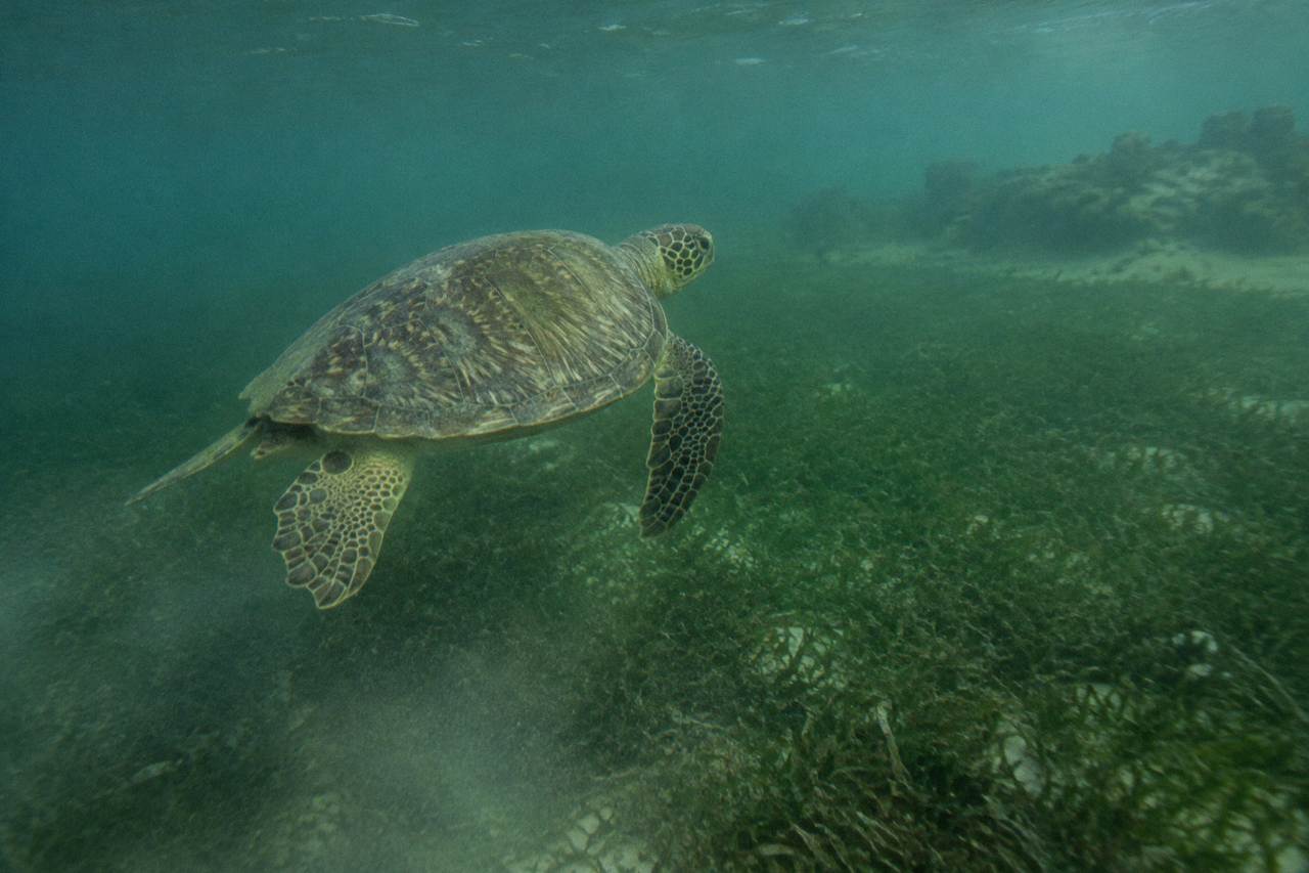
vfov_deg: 21.2
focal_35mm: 64
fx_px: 2327
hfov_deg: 31.4
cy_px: 436
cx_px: 654
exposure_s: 1/1000
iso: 400
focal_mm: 64
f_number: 4
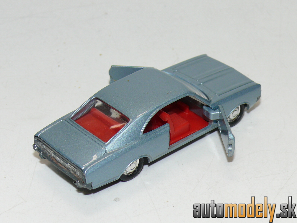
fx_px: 944
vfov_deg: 13.5
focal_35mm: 110
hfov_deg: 17.9
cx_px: 148
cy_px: 112
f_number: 4
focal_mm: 14
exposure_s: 1/30
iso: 100
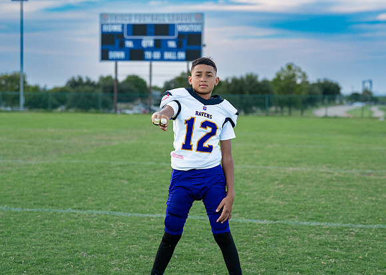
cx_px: 206
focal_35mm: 61
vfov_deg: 23.3
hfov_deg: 32.3
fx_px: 667
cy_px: 127
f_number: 2
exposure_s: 1/400
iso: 100
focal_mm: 50
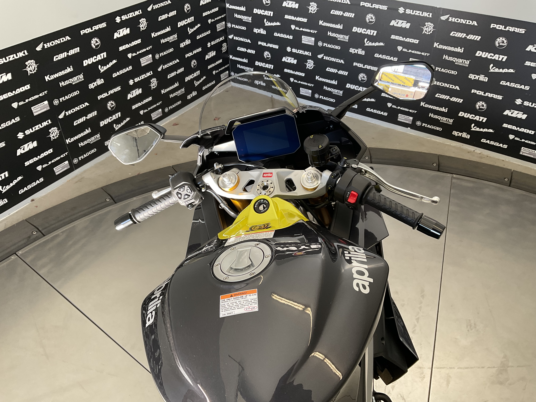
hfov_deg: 61.7
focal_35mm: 29
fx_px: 449
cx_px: 268
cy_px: 201
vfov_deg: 48.2
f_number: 1.8
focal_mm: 3
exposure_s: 1/122
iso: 50
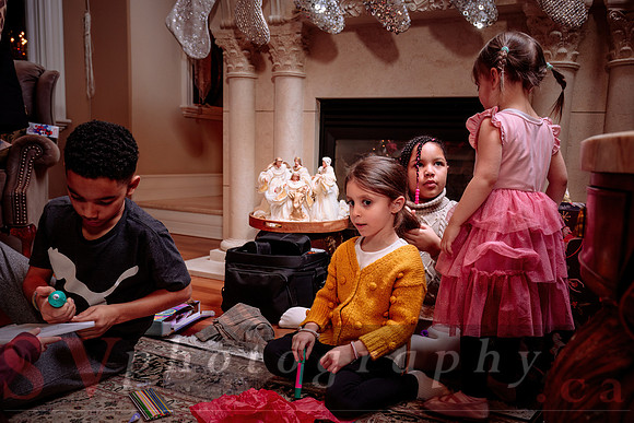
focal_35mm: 32
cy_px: 230
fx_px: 555
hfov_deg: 59.3
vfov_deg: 41.7
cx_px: 350
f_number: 5
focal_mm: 28
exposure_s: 1/60
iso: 200
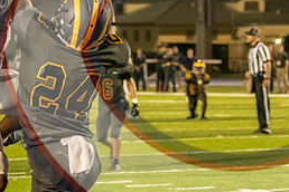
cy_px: -15
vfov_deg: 4.5
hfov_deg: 6.7
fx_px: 2456
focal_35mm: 306
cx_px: 183
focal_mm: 70
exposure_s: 1/1000
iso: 10000
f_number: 2.8
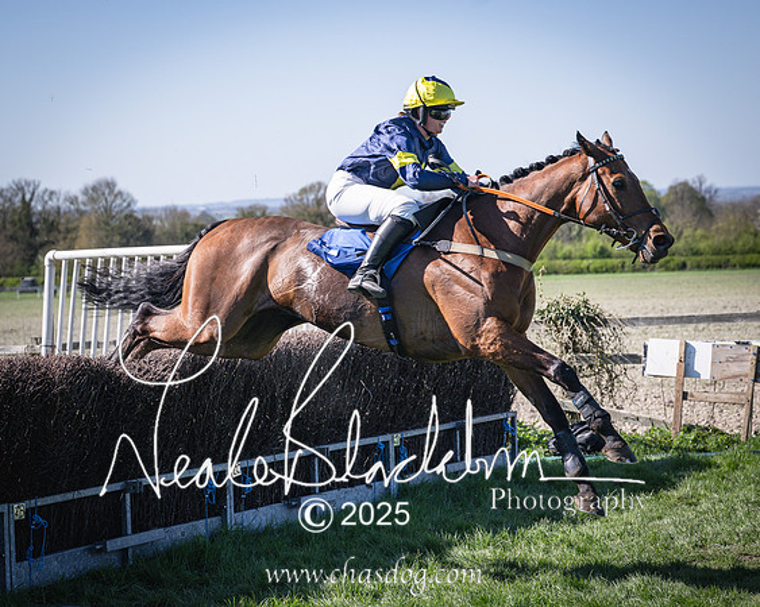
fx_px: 2201
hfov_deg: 19.6
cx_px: 296
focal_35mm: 98
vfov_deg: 15.7
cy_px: 319
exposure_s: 1/1600
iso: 200
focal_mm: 70
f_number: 4
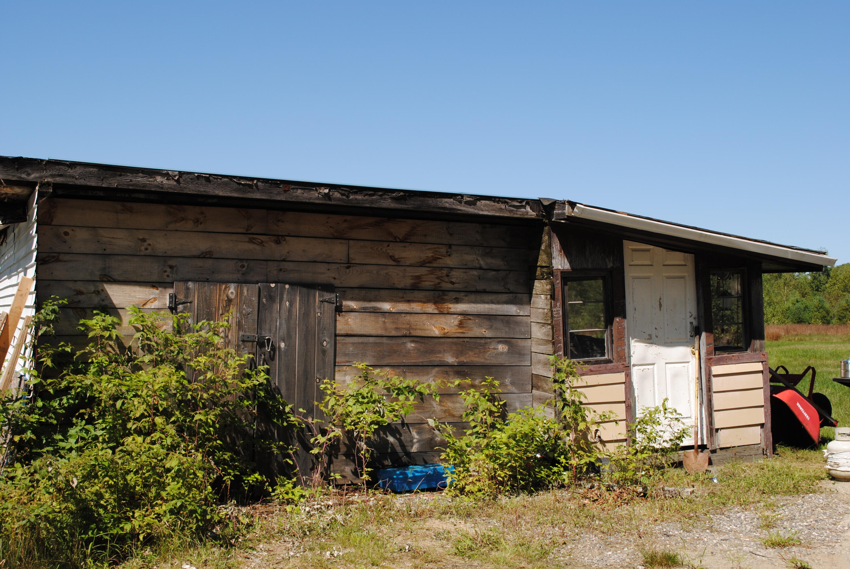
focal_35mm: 42
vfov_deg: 32.0
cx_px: 425
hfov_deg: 46.3
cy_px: 284
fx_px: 993
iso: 100
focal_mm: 28
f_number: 8
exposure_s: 1/250
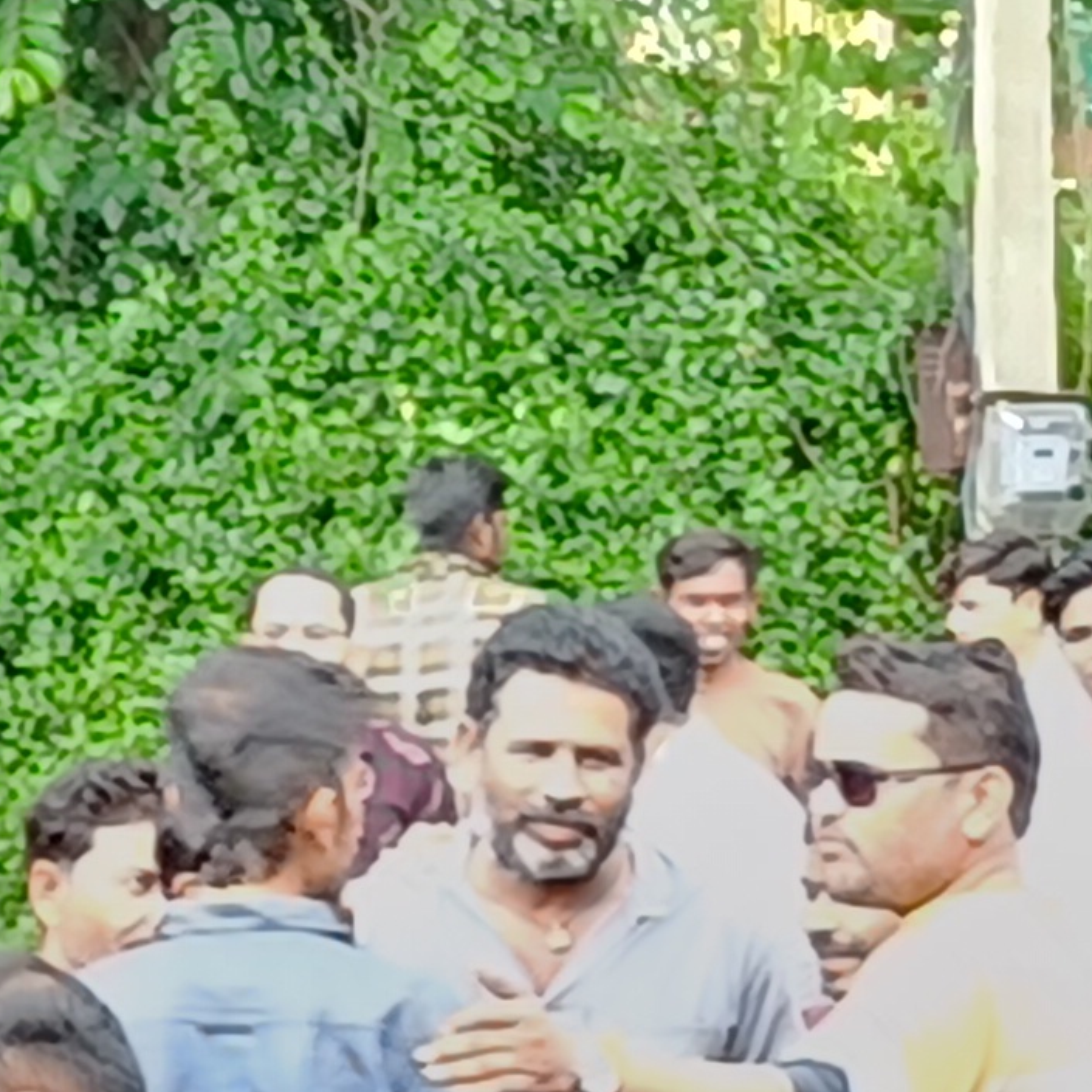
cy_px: 316
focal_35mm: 290
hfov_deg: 5.8
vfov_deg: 6.0
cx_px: -1747
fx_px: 10350
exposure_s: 1/50
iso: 202
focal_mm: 4.7
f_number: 1.7
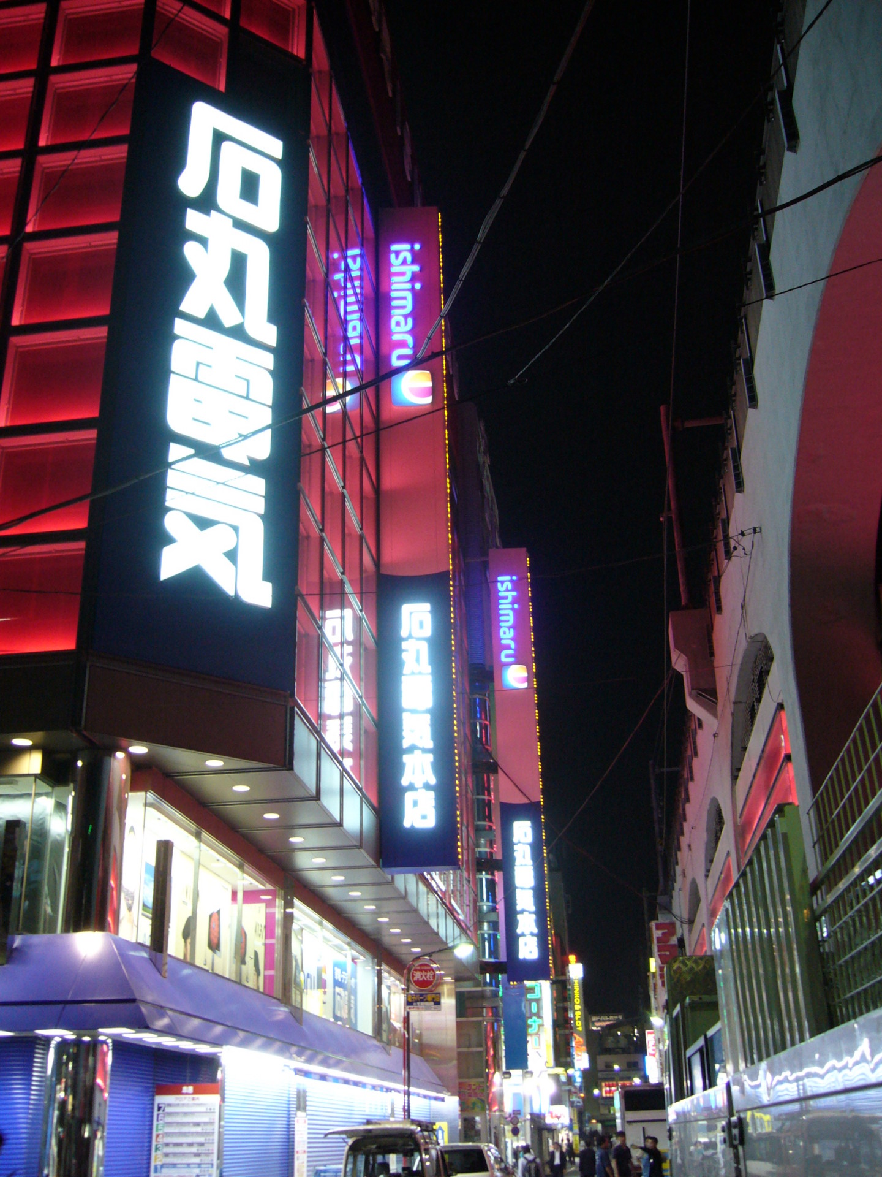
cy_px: 588
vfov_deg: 52.6
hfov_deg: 40.7
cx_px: 441
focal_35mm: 35
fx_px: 1189
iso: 160
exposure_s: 1/15
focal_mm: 5.8
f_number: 2.8
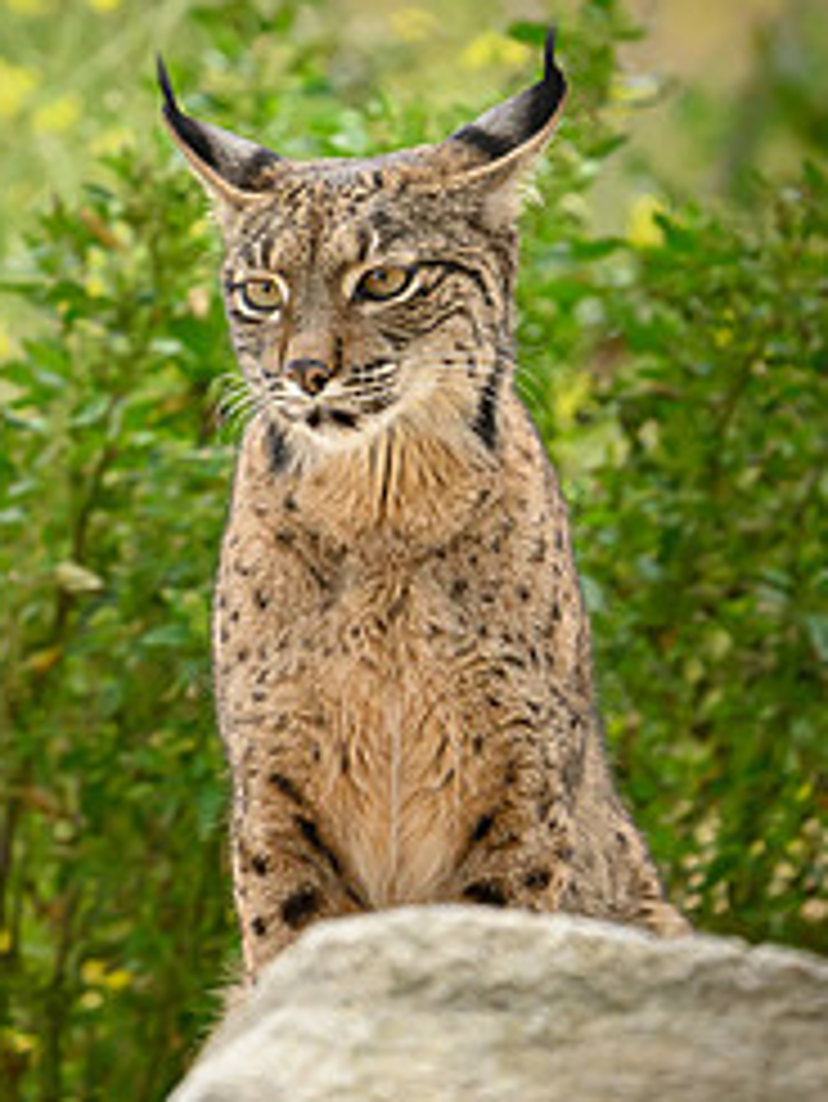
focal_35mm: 1586
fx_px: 50538
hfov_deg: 0.9
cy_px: 421
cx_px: 260
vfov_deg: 1.2
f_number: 4
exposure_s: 1/2000
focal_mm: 560
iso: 1100
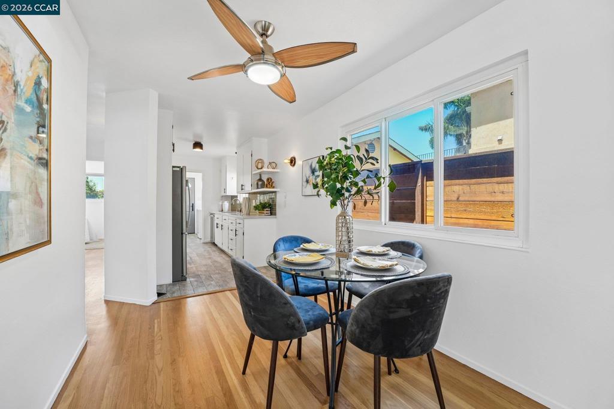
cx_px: 307
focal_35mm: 14
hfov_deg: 104.3
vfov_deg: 81.2
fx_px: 239
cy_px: 204
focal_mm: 14
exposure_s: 1/25
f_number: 8
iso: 640
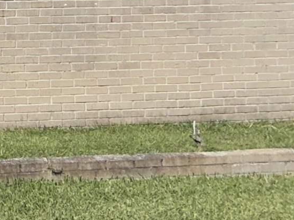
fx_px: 654
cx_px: -298
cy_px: -117
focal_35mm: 77
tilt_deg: +2.1
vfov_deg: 17.2
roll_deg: +1.3
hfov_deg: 17.7
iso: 16
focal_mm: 2.22
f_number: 2.2
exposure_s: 1/1656
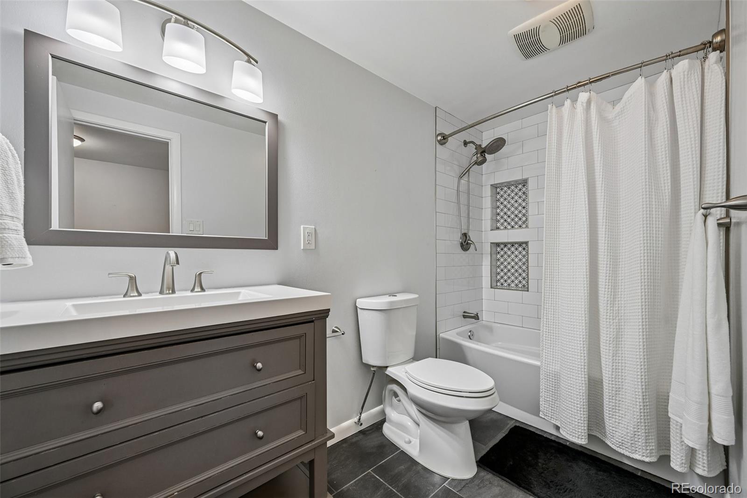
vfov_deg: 81.2
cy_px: 249
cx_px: 374
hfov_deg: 104.3
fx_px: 290
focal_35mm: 14
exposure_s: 1/15
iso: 280
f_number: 9
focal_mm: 14
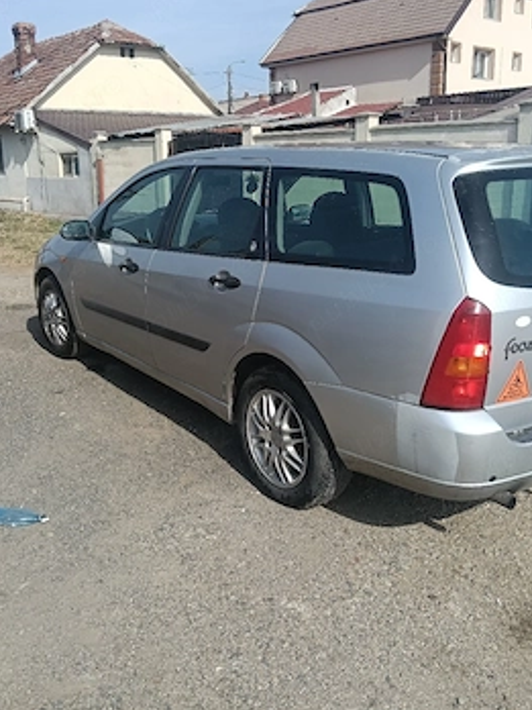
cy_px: 308
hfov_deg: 45.4
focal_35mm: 31
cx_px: 255
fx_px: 635
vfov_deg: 58.1
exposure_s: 1/833
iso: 64
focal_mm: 3.98
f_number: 1.8
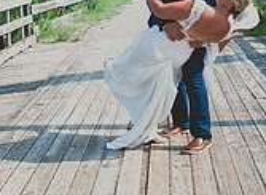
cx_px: 133
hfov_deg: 19.8
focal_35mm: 100
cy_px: 12
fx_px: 761
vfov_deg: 14.4
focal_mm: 27
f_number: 6.3
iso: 100
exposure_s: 1/320
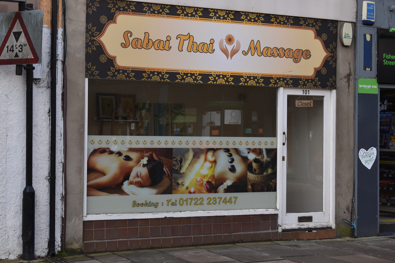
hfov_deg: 24.6
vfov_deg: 16.6
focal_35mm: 82
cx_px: 198
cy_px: 132
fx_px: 905
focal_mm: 55
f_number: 6.3
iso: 200
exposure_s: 1/250
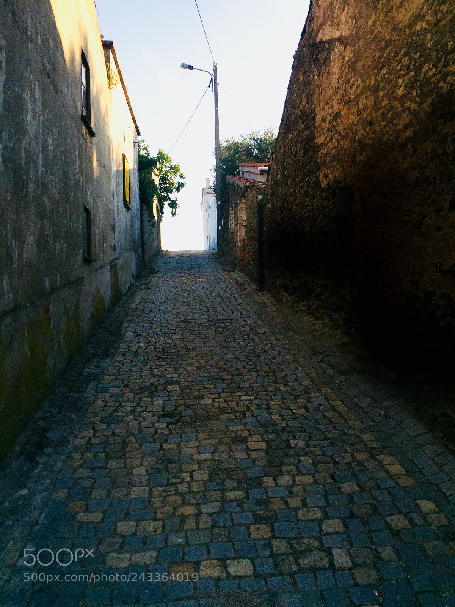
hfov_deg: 48.2
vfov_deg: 61.7
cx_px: 228
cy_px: 304
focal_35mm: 29
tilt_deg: -1.6
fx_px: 508
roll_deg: +1.9
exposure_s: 1/1099
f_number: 2.2
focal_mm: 4.15
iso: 32
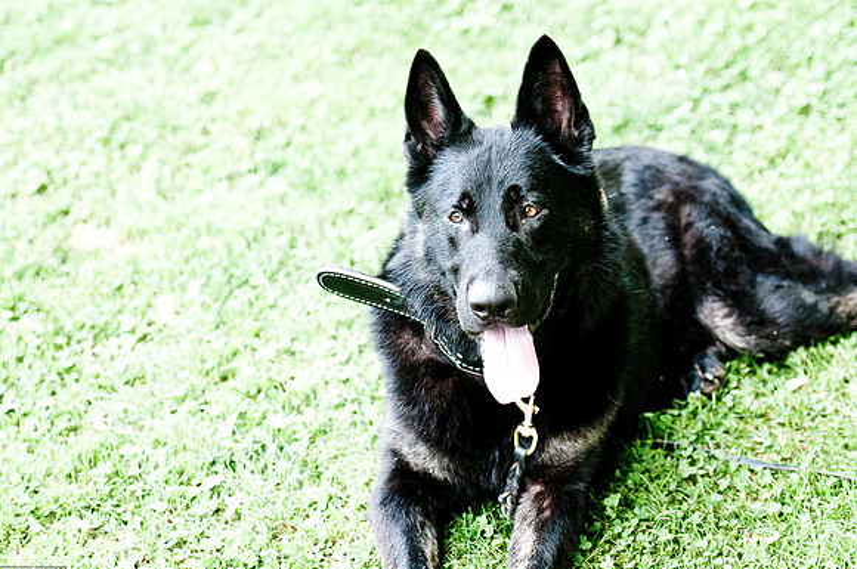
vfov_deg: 13.0
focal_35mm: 105
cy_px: 284
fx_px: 2496
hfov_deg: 19.5
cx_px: 428
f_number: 2.8
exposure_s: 1/250
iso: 200
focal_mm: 70
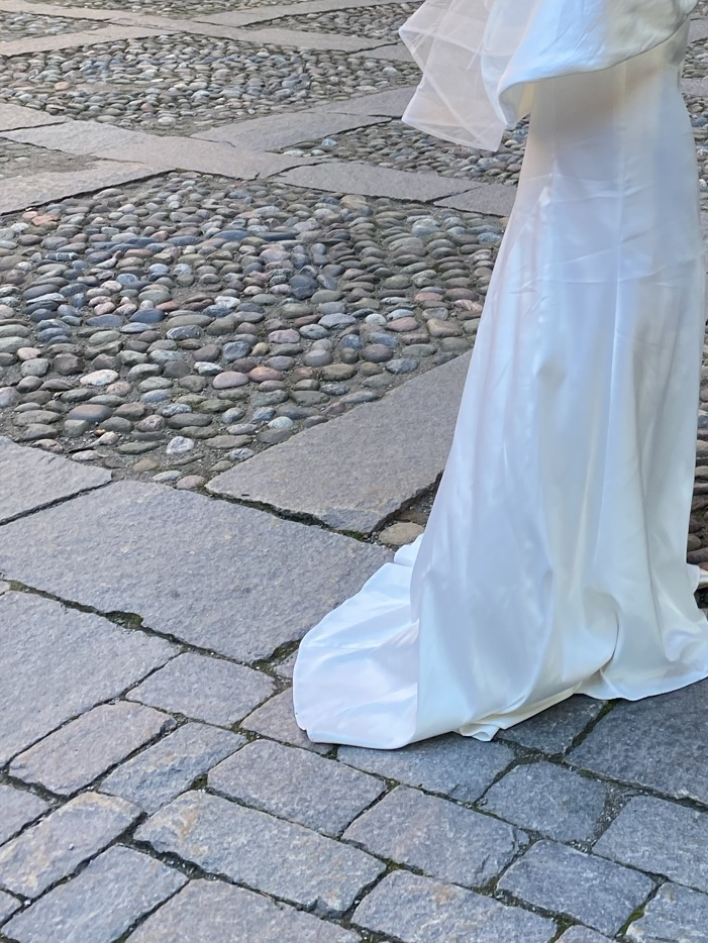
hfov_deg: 24.4
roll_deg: +1.3
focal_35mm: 57
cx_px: 727
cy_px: 100
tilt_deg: -10.3
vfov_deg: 32.2
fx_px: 1554
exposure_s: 1/122
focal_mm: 4.25
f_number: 1.8
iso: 40
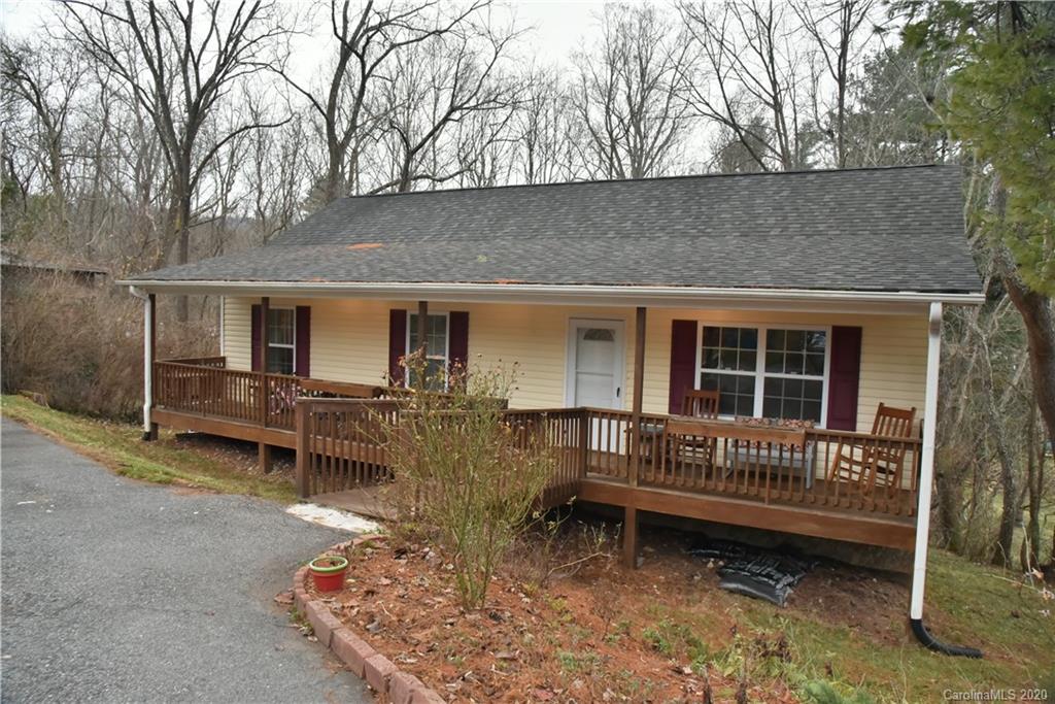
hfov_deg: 73.7
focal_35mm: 24
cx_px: 528
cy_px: 352
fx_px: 703
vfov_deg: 53.1
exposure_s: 1/125
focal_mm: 24
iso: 4000
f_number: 11
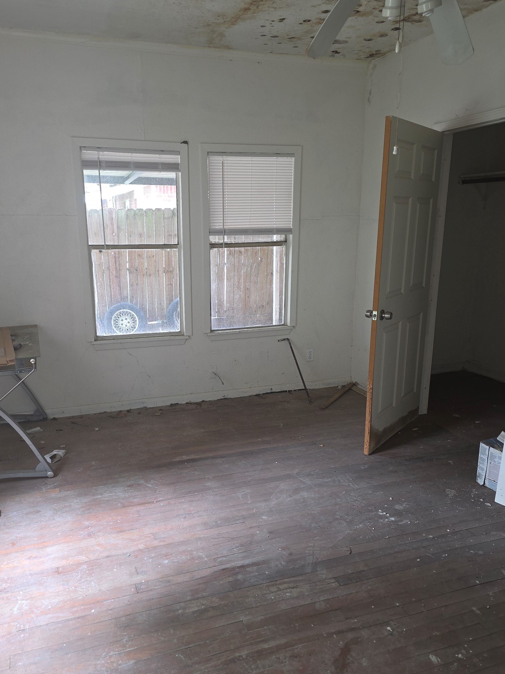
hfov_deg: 51.2
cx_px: 220
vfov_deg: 65.3
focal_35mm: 27
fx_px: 525
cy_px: 341
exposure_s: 1/30
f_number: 1.7
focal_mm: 6.3
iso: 100
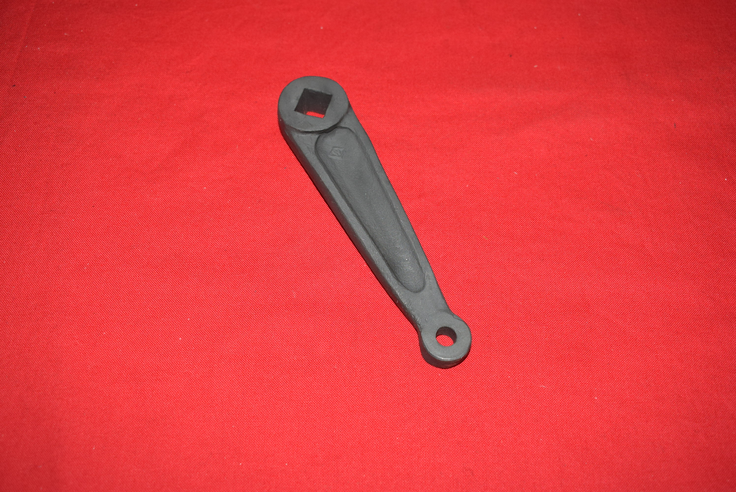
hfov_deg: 51.2
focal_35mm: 38
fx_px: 767
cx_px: 368
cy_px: 246
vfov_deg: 35.6
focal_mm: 25
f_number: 5.6
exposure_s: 1/200
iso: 400
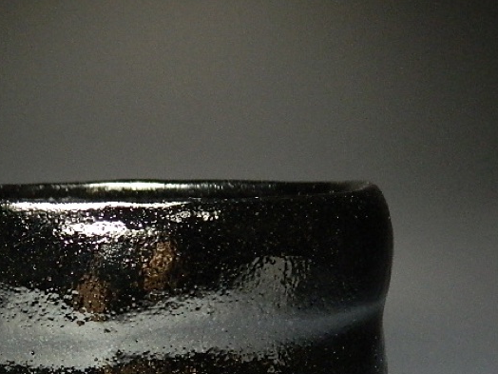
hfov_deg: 27.0
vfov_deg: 20.4
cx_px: 118
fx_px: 1021
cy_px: 321
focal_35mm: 71
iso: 400
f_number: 3.2
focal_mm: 5.6
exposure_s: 1/80
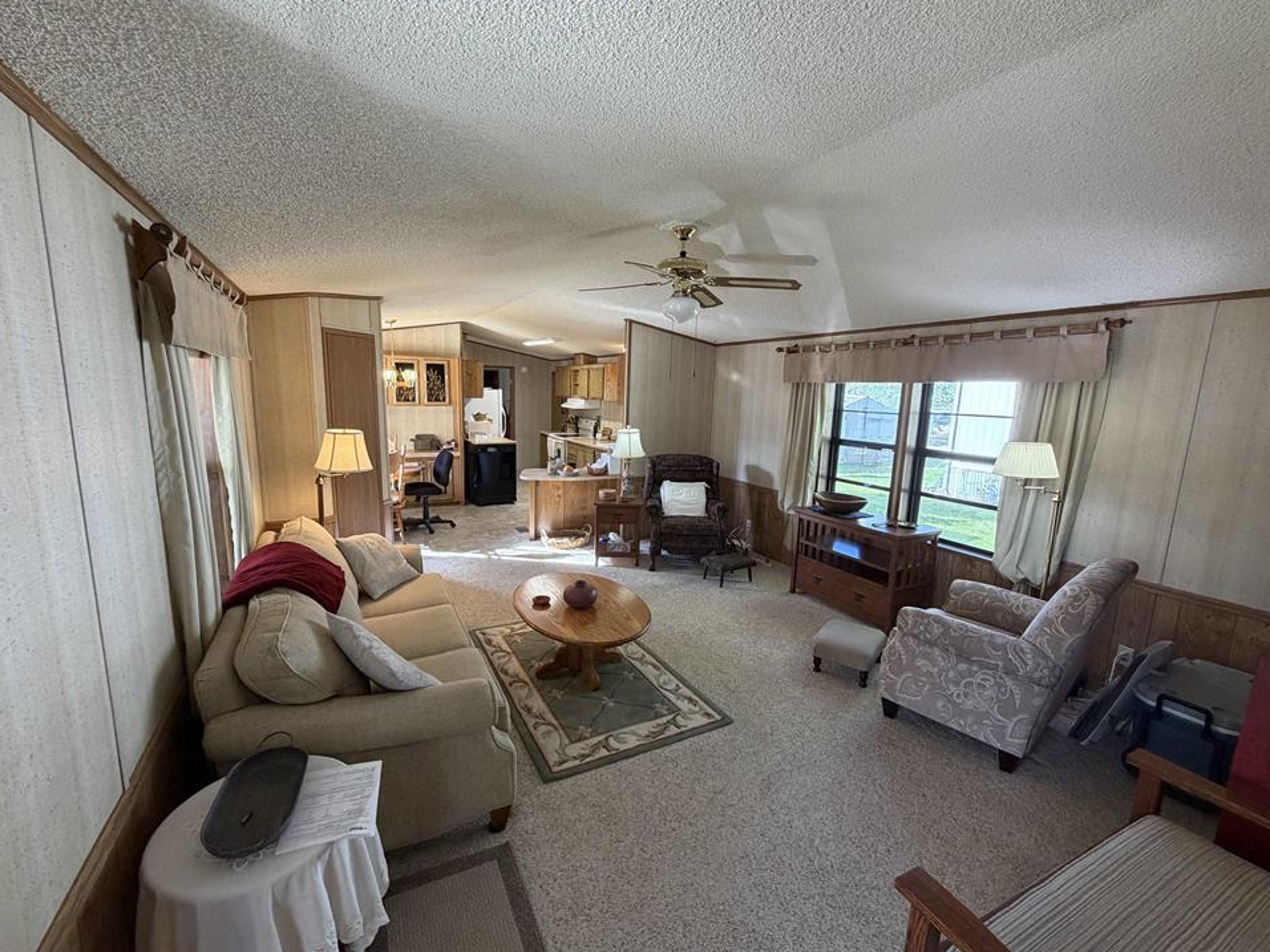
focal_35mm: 15
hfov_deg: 98.2
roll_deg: -0.8
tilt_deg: -9.5
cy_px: 475
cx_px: 620
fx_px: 550
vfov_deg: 81.7
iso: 250
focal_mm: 2.22
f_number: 2.2
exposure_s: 1/120
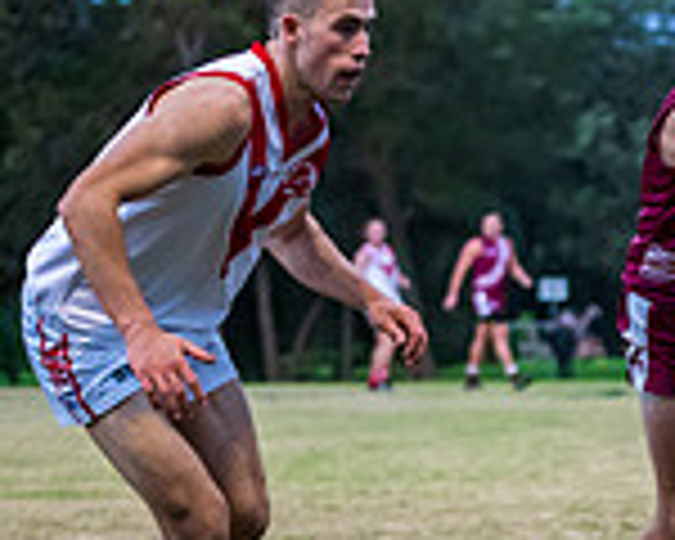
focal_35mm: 270
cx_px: 1175
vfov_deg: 5.7
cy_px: 558
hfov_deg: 7.0
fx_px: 5394
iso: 3200
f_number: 2.8
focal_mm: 70
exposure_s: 1/1000
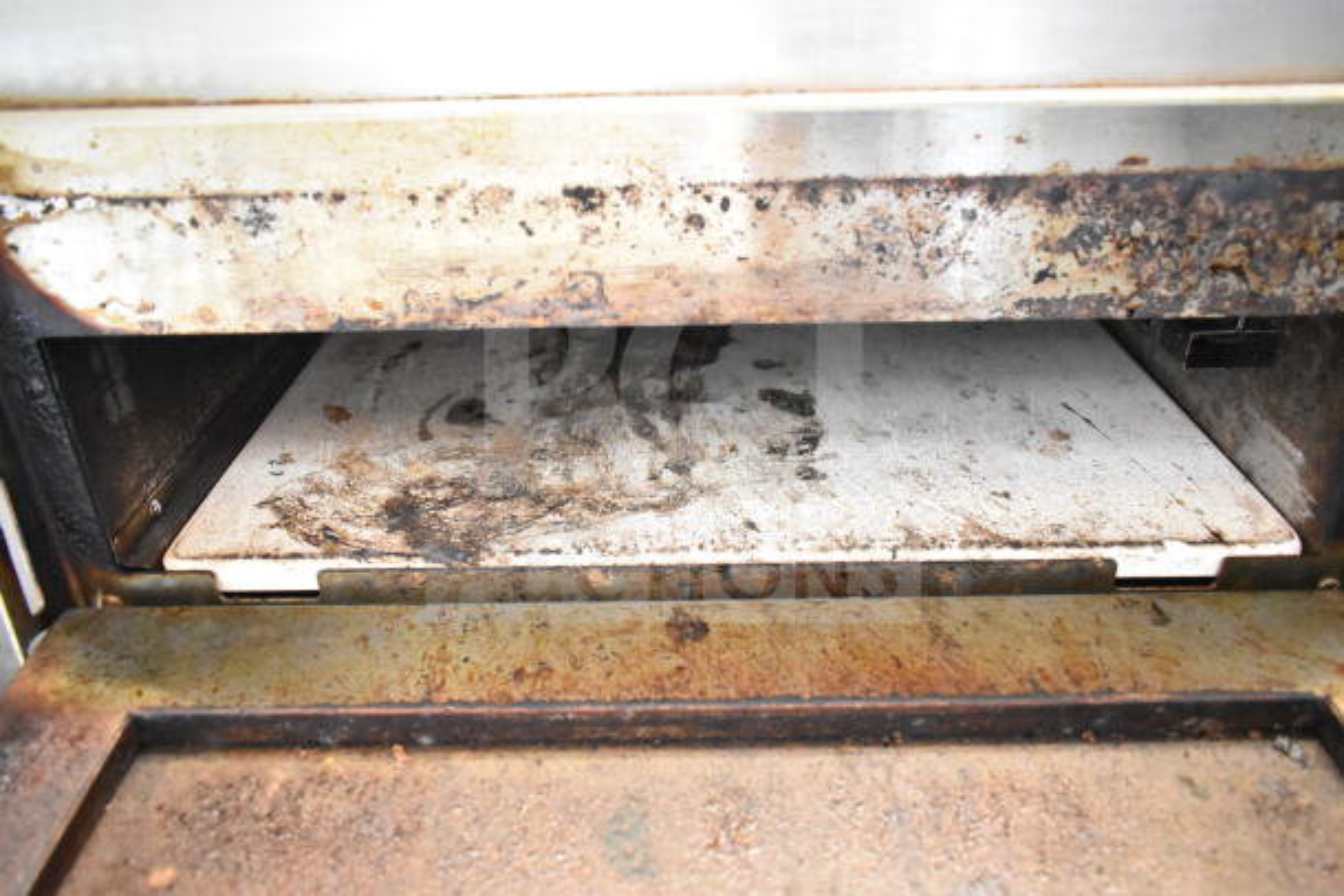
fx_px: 1008
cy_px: 448
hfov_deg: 67.4
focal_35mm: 27
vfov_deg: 48.0
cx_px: 672
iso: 6400
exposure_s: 1/30
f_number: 3.5
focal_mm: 18
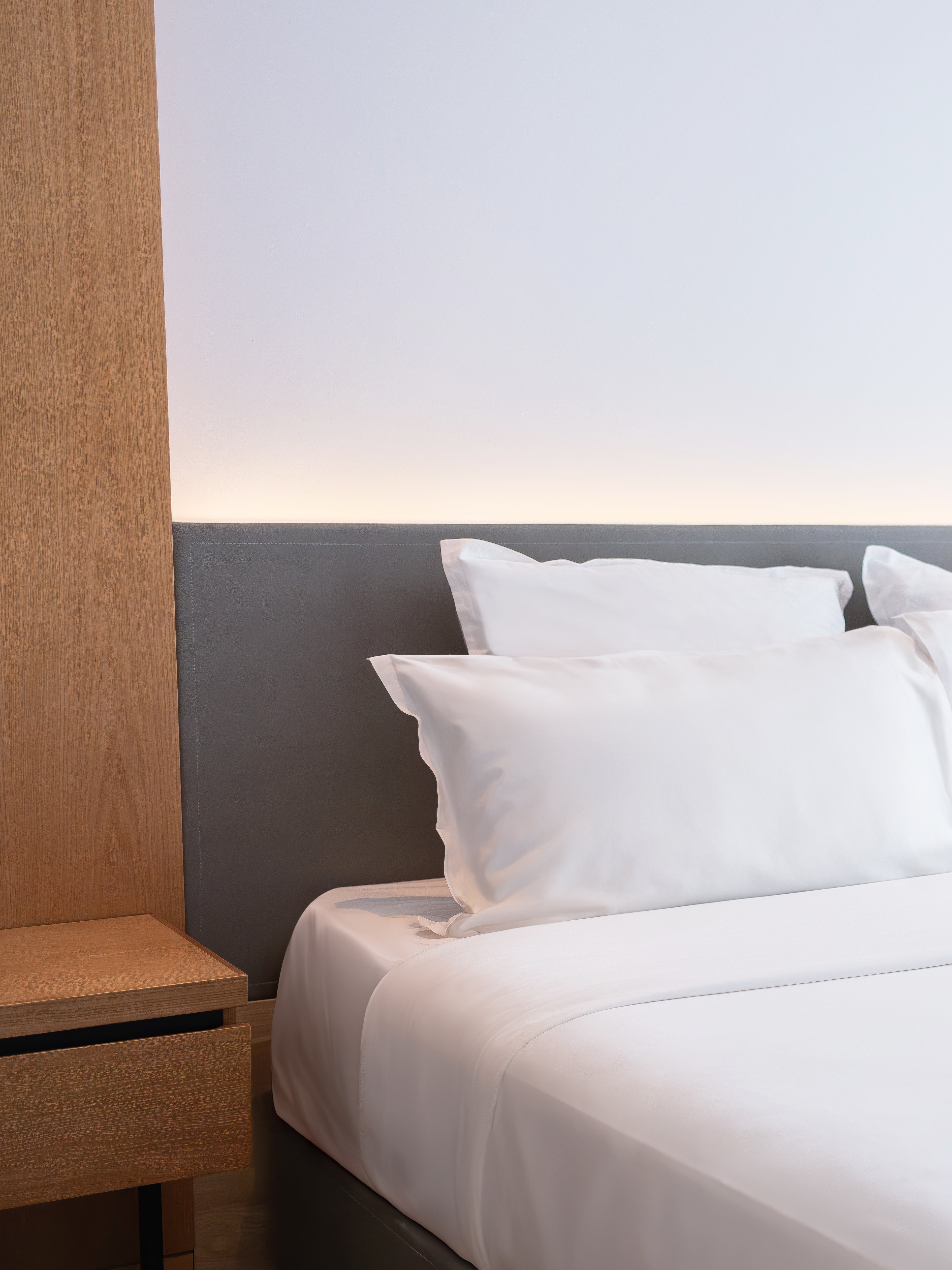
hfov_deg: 23.6
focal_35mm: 59
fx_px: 2164
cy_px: 765
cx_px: 987
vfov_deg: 32.6
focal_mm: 45
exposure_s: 1/800
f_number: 2.8
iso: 800
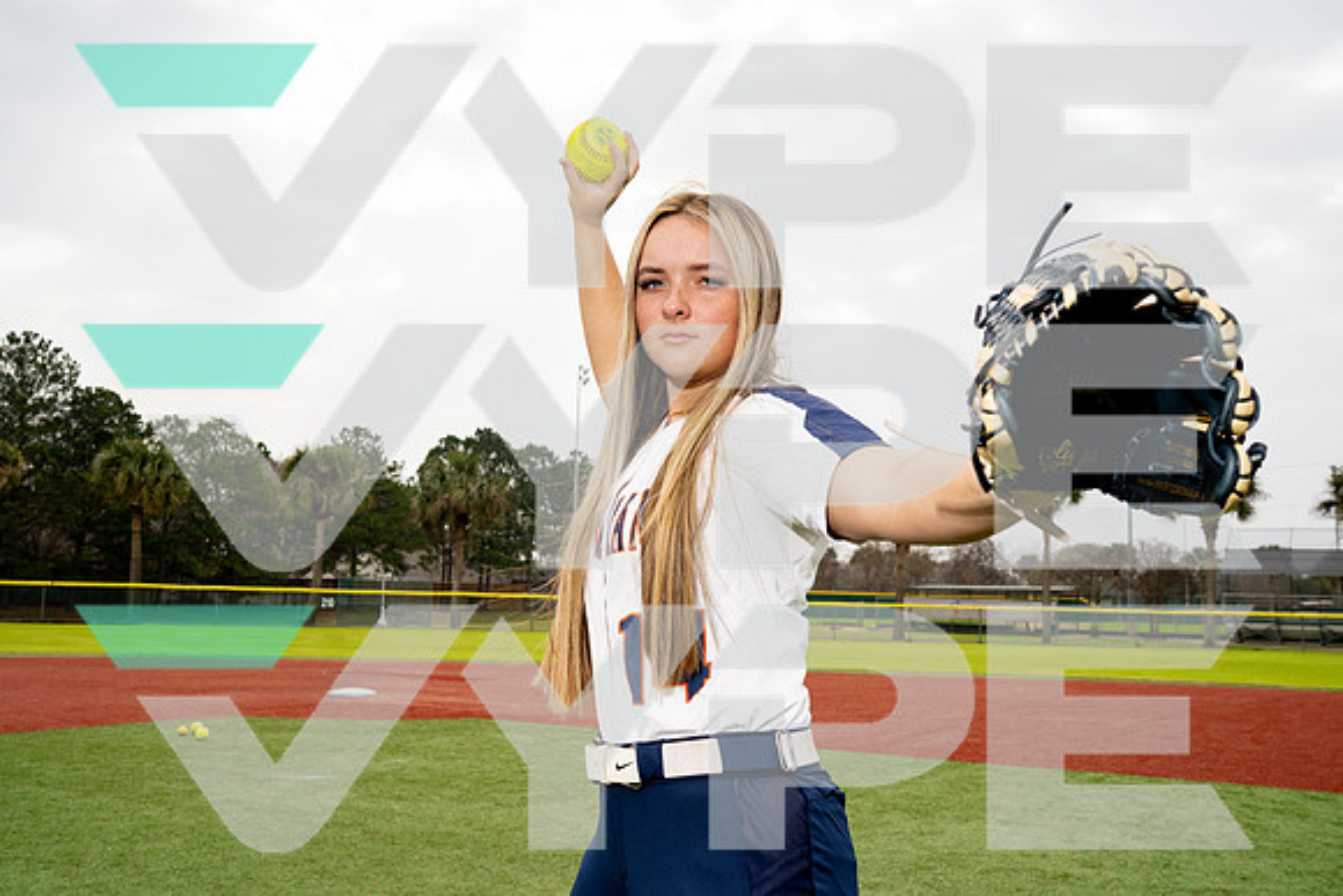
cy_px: 448
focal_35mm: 35
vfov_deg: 37.9
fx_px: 1306
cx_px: 672
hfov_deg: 54.4
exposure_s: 1/250
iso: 125
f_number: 8
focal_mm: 35
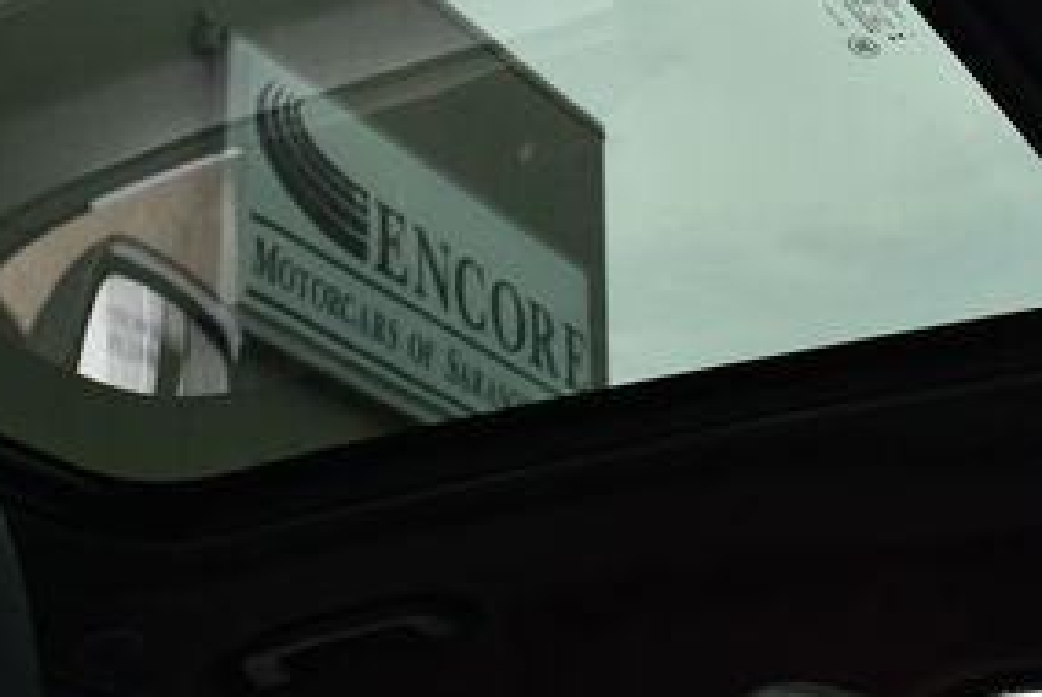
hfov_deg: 24.9
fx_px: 2347
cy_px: 48
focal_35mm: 81
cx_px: 671
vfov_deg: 16.6
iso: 250
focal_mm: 18
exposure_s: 1/250
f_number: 5.6
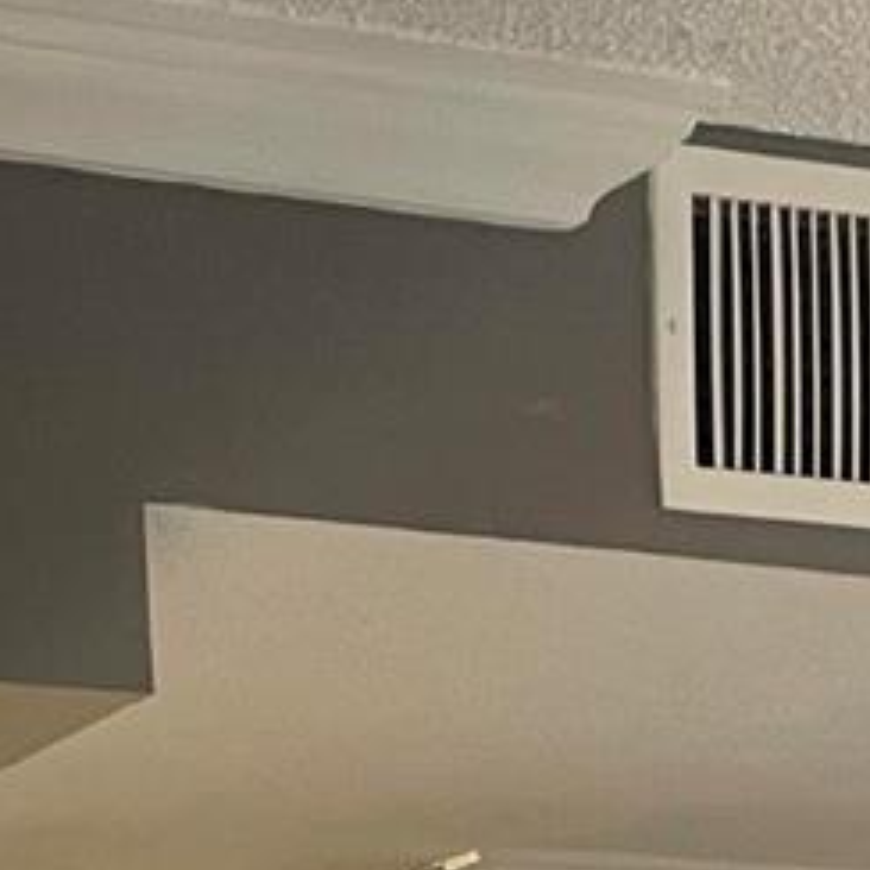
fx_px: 4294
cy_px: 2018
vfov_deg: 10.2
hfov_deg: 11.6
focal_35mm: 151
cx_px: 538
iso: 160
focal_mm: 4.2
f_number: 1.6
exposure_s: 1/60
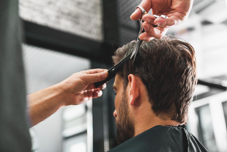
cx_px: 114
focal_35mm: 48
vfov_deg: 28.1
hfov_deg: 41.1
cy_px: 76
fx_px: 303
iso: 320
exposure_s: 1/80
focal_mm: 48
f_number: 2.8
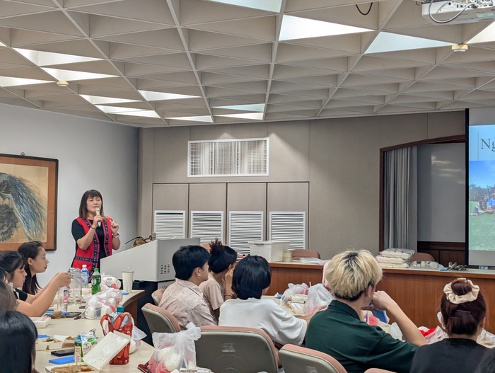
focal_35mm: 49
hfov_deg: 38.9
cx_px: 248
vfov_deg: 29.7
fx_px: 702
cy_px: 186
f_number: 1.68
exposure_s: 1/120
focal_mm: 6.9
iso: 136
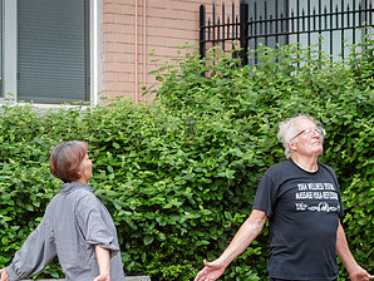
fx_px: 1817
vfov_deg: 8.8
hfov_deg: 11.8
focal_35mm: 168
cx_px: 215
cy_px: 242
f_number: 4.5
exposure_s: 1/250
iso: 400
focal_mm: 80
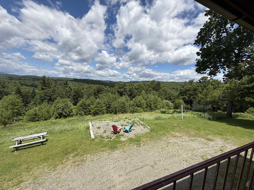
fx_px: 103
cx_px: 127
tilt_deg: -6.2
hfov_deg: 102.1
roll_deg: -3.1
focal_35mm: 14
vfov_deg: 85.7
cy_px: 95
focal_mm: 2.22
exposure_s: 1/2320
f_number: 2.2
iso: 50
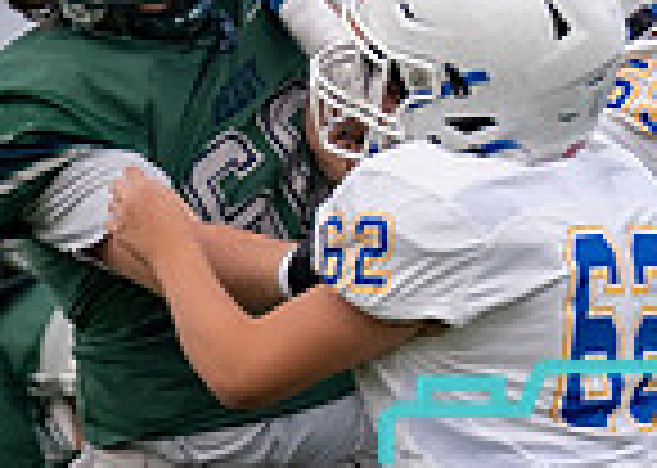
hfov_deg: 1.1
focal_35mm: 1767
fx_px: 32941
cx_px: -55
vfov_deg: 0.8
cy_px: 825
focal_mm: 200
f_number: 2.8
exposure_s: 1/1250
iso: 250
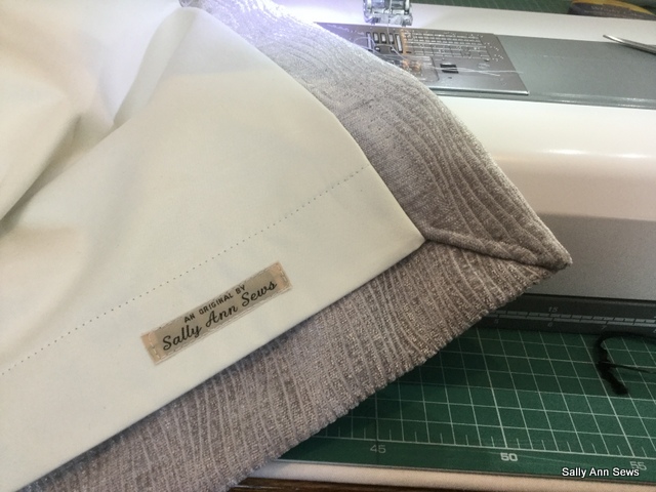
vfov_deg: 45.4
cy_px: 246
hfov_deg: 58.4
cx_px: 328
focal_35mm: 31
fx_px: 587
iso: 64
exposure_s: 1/33
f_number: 2.4
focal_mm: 3.3
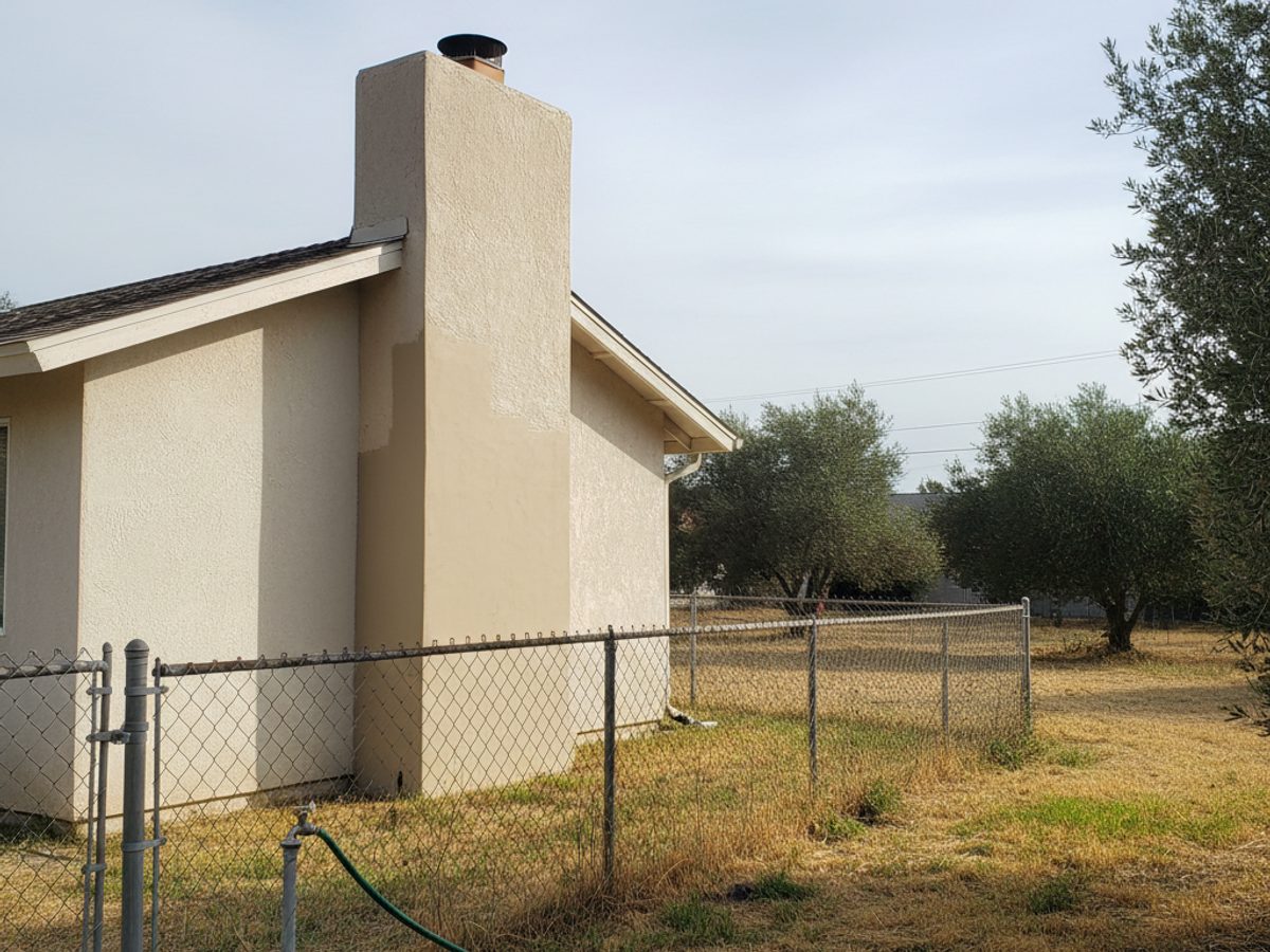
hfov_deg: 71.6
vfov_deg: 56.8
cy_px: 476
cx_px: 635
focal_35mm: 24
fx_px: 881
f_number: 1.68
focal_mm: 6.8
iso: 461
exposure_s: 1/601
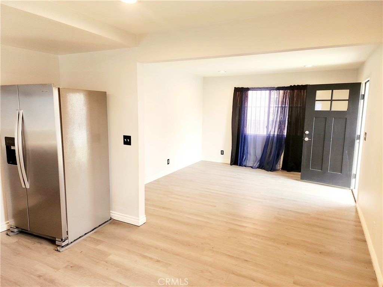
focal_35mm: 23
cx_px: 192
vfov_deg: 58.9
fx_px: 254
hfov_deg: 73.9
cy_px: 144
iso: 64
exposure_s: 1/60.2
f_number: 1.8
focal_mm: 6.4
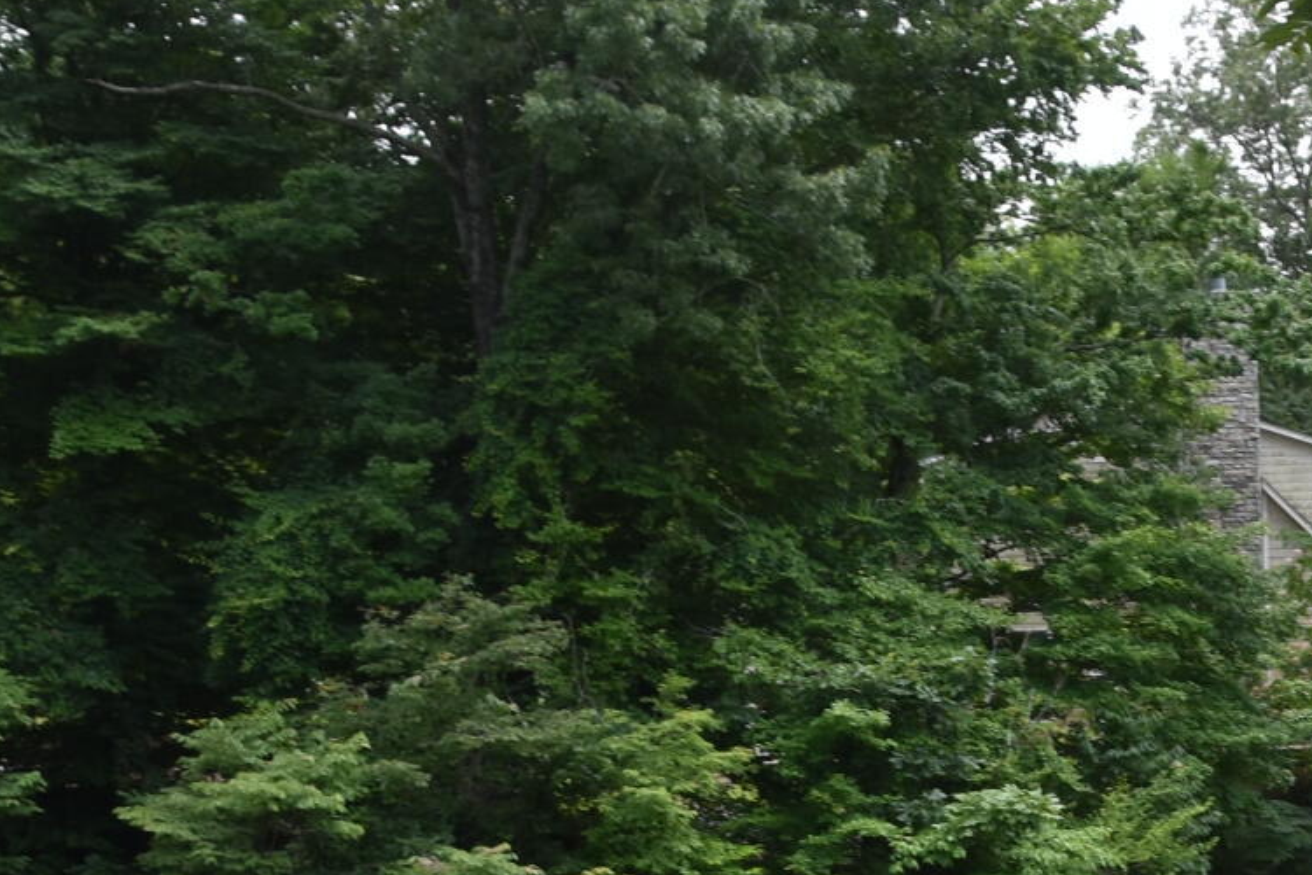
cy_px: 1059
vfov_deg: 12.4
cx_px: 1329
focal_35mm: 108
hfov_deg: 18.4
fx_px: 3936
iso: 100
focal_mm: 18
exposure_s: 1/200
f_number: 6.3
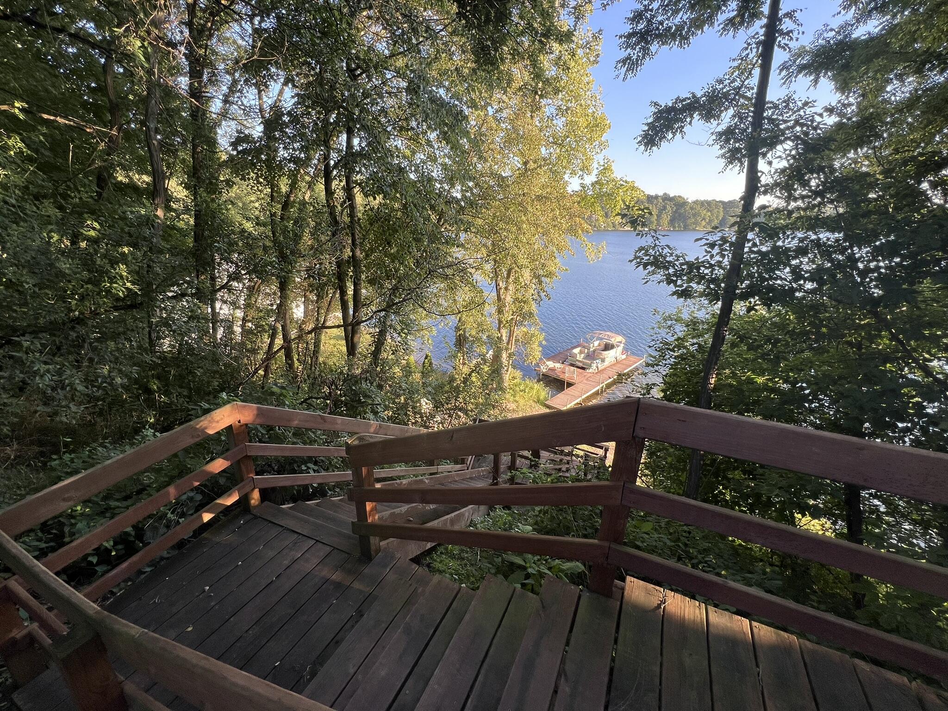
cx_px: 474
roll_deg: -0.1
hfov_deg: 106.2
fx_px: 356
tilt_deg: -19.4
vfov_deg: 89.9
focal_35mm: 13
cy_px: 356
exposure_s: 1/109
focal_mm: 1.57
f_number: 1.8
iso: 32
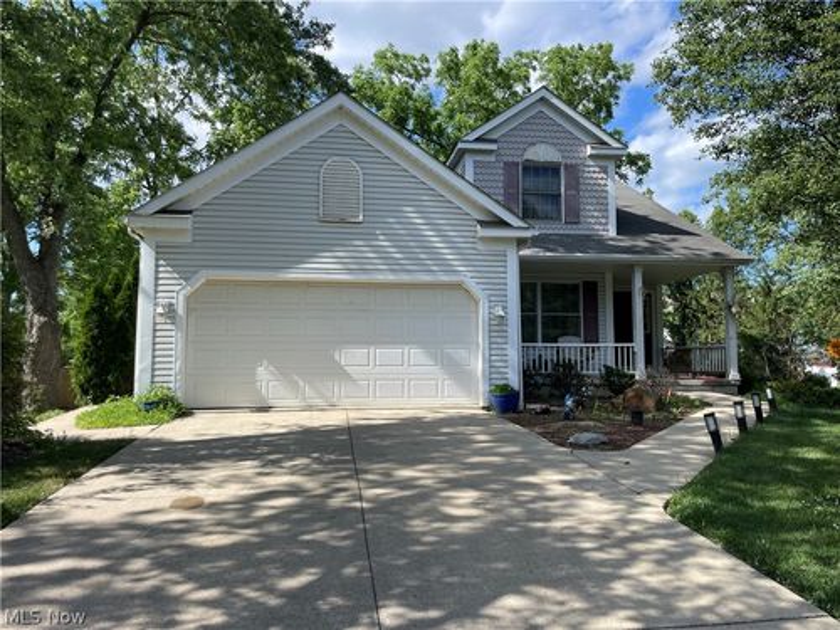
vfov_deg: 53.1
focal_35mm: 26
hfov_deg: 67.3
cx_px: 420
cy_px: 315
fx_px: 631
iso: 32
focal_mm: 4.2
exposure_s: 1/2020
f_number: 1.6
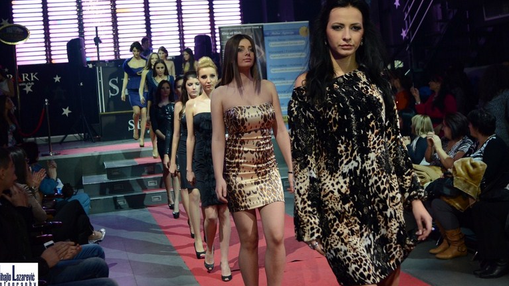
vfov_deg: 26.5
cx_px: 250
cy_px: 119
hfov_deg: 45.5
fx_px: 607
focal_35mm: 45
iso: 1250
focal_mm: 28
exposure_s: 1/160
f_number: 2.8
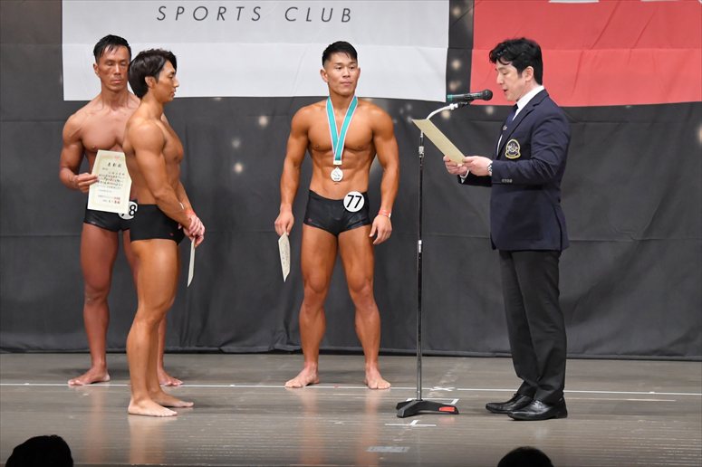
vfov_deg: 6.8
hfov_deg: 10.2
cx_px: 351
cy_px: 234
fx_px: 3937
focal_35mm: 202
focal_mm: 135
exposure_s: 1/400
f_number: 5.6
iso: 6400
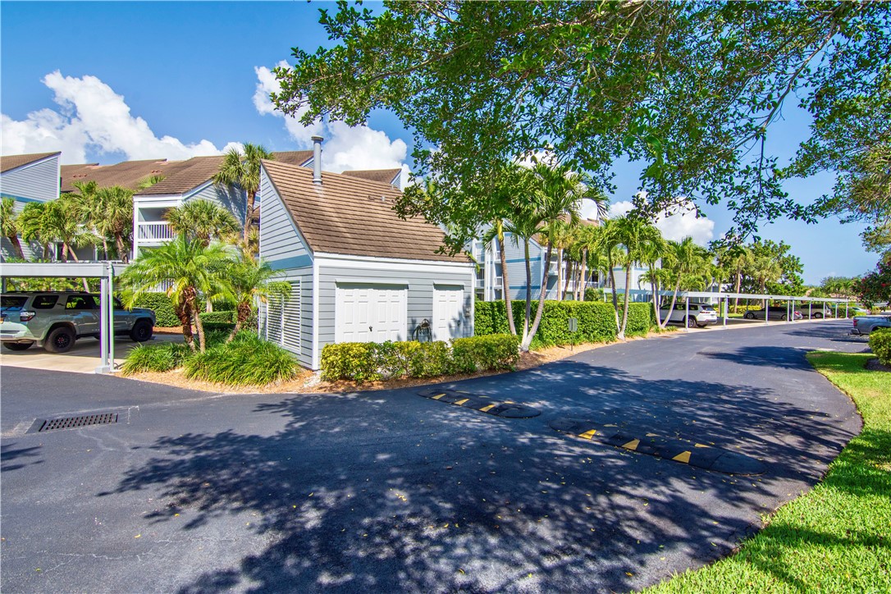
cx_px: 446
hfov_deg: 95.0
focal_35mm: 16
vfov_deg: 72.1
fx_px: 408
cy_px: 297
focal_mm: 11
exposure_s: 1/400
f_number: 10
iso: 320
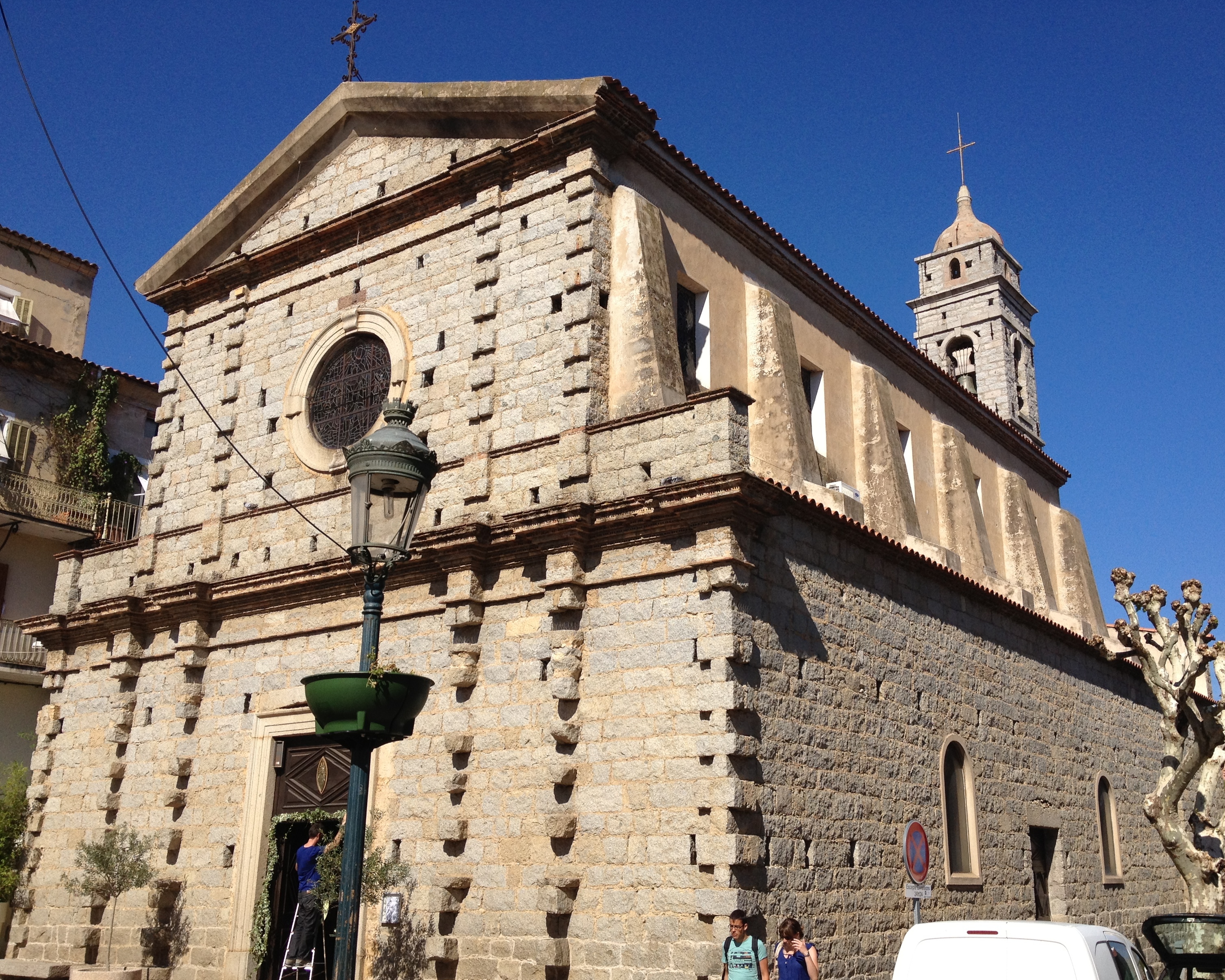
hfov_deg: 49.1
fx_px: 1341
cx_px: 650
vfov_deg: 40.1
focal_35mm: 37
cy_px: 493
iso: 64
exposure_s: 1/2208
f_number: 2.4
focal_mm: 4.28
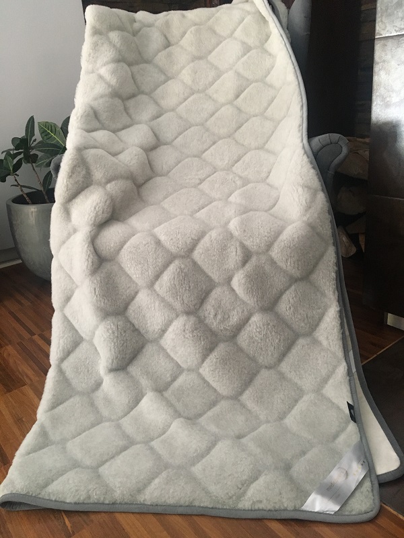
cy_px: 269
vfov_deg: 61.7
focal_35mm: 29
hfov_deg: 48.2
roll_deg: +5.0
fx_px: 451
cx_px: 202
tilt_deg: -21.2
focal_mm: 4.15
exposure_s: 1/33
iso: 200
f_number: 2.2
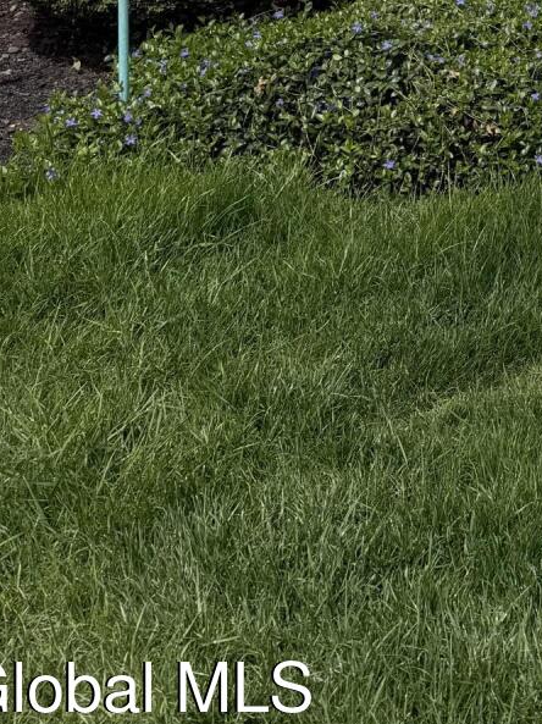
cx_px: 867
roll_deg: -1.0
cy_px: -421
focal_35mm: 81
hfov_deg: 16.3
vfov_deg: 20.1
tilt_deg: +1.1
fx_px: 1693
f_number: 1.78
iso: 80
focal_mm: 6.76
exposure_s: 1/8130
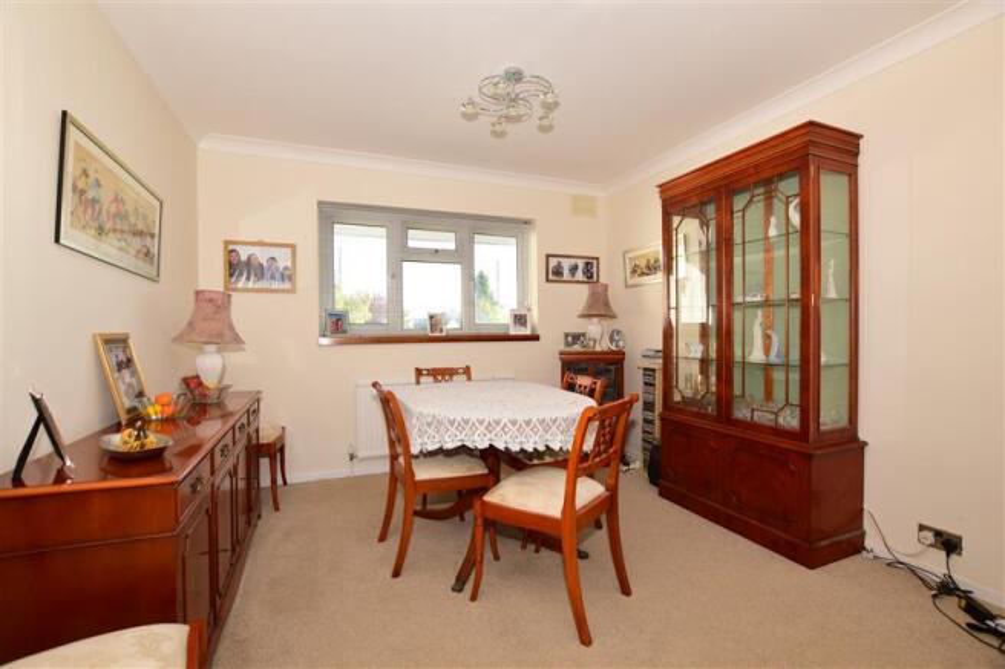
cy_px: 334
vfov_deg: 77.3
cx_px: 502
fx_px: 419
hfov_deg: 100.4
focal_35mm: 15
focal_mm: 10
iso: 500
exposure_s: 1/200
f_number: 6.3
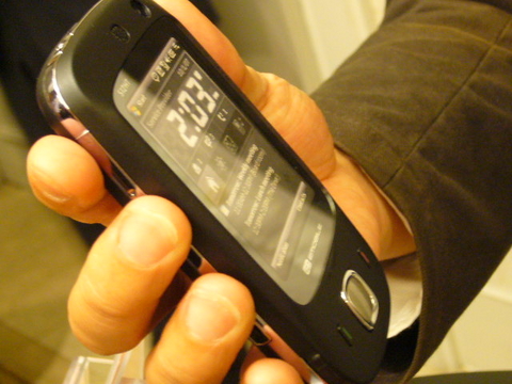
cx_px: 256
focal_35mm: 86
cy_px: 192
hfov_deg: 22.8
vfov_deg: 17.2
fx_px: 1272
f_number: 3.8
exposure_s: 1/8
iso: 200
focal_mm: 10.4
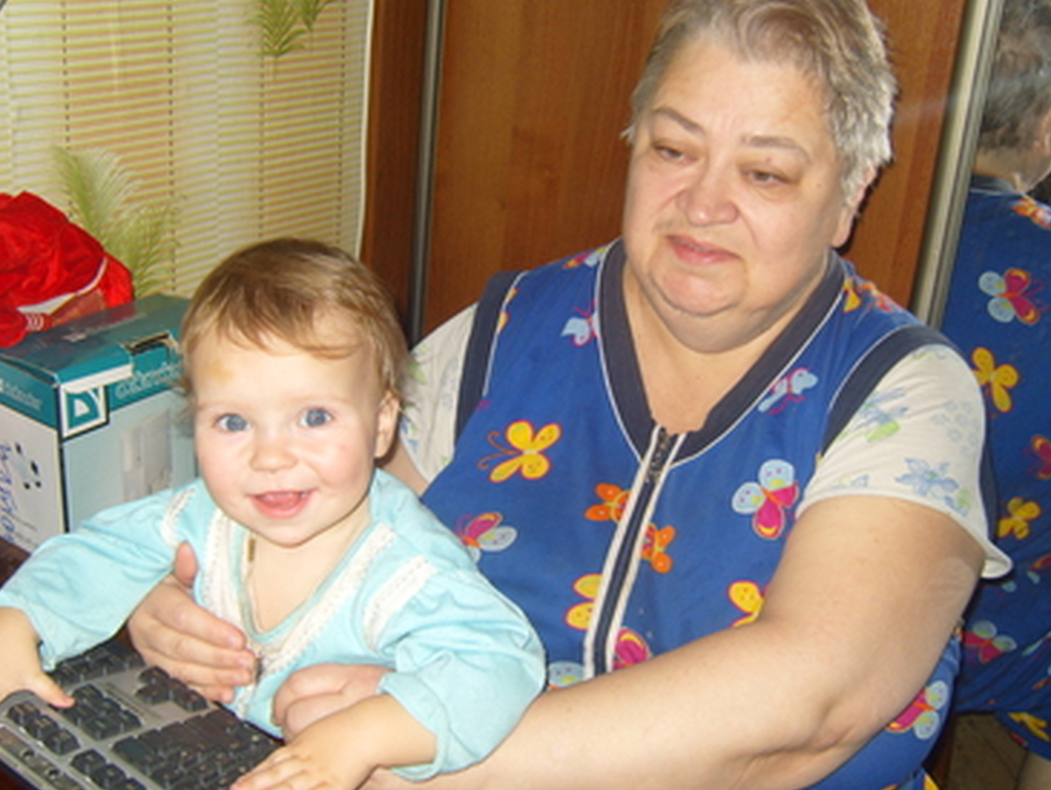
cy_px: 417
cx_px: 497
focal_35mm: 43
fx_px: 1306
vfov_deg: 33.6
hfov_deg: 43.8
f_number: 2.8
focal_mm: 7.4
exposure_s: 1/30
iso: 100
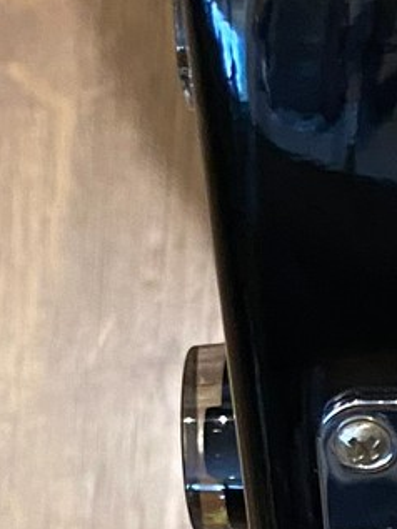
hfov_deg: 10.3
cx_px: 485
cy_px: 661
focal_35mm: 141
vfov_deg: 13.5
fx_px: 2155
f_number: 1.8
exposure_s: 1/60
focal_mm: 4.25
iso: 320
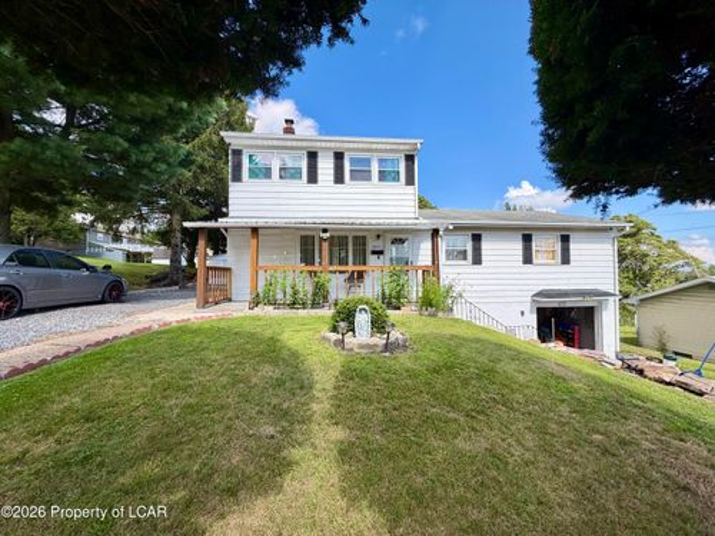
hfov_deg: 102.1
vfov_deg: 85.7
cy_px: 268
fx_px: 289
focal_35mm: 14
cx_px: 358
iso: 40
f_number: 2.2
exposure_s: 1/770
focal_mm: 2.22
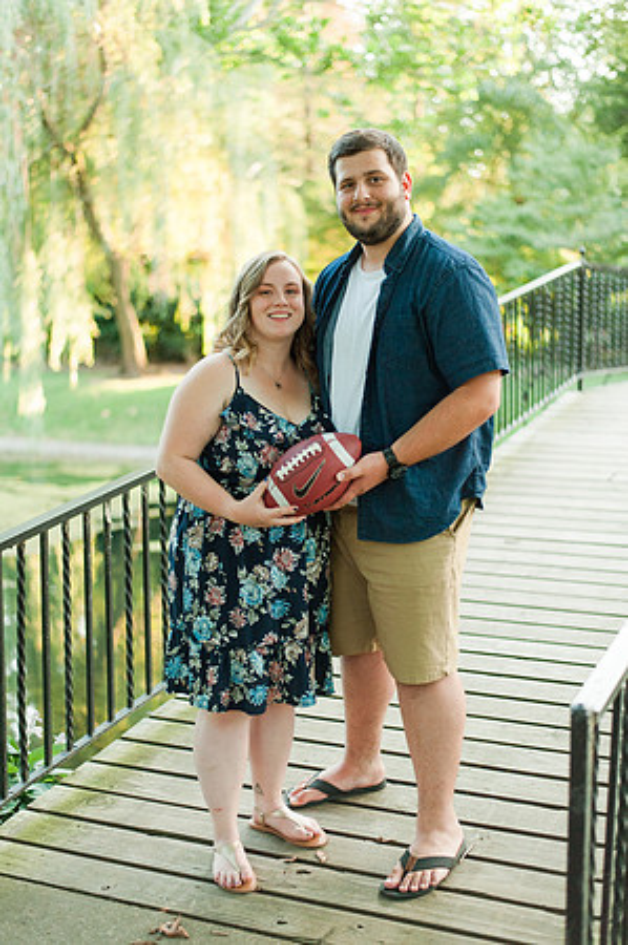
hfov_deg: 26.9
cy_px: 472
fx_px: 1311
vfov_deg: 39.6
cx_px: 314
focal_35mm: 50
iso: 640
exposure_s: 1/640
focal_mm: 50
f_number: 1.8
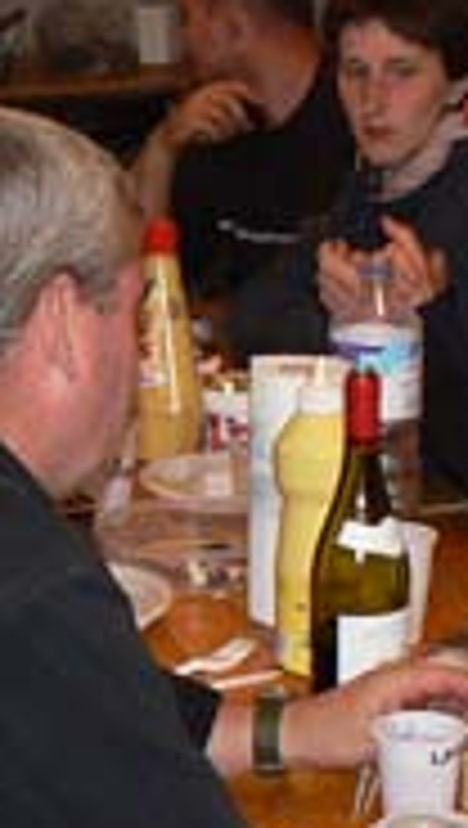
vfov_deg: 18.3
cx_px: 225
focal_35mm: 117
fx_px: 2572
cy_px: 380
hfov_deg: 10.4
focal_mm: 6
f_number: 2.8
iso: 100
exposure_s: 1/30
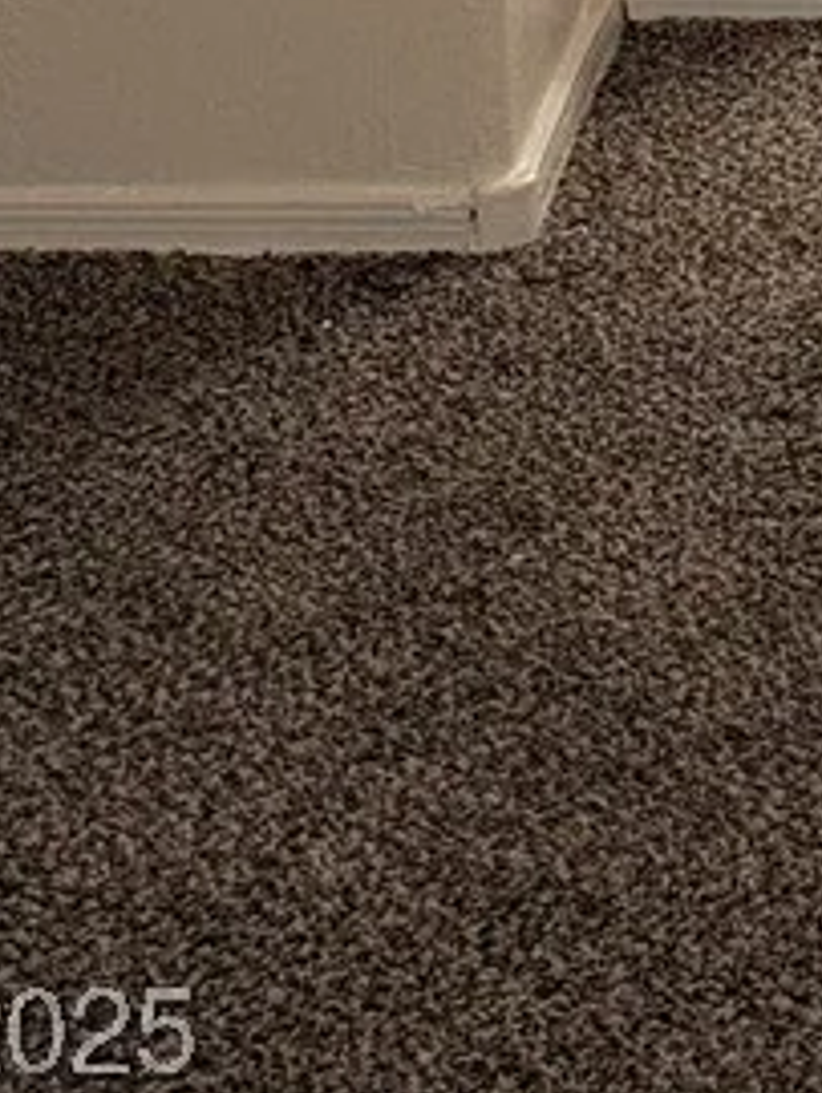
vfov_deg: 10.2
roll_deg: +0.6
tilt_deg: -9.3
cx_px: 1207
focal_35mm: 182
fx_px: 5753
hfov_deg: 8.0
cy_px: -923
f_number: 1.78
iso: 250
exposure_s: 1/60
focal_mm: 6.76
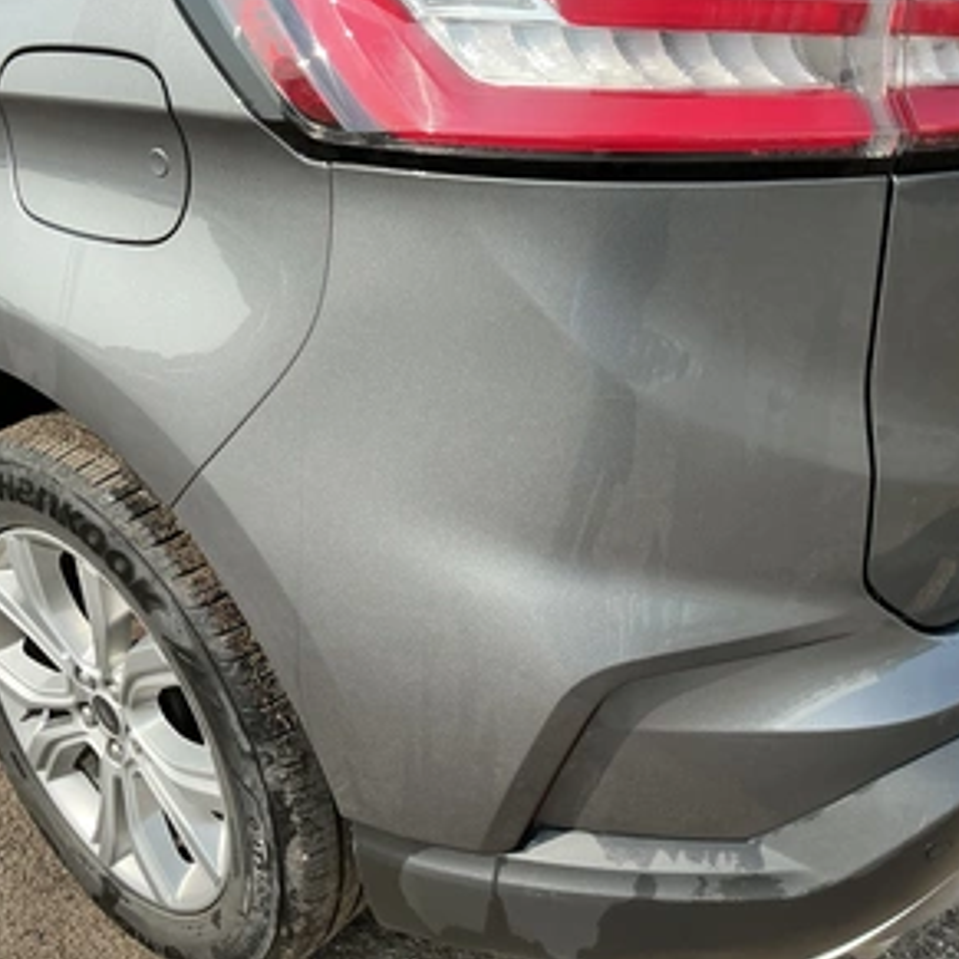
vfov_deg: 48.4
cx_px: 402
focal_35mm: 34
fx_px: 1066
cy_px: 468
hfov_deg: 48.3
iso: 25
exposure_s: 1/759
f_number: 1.8
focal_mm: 3
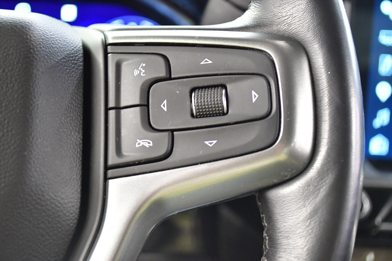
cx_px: 196
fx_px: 621
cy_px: 130
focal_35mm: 57
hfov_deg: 35.1
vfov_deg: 23.8
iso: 7200
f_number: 5
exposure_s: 1/40
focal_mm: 38
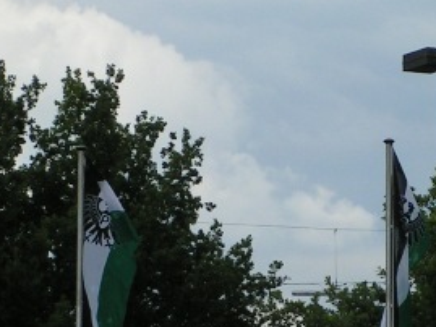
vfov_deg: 3.8
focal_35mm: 390
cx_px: 266
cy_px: 45
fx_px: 4914
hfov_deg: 5.1
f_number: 6.3
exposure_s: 1/400
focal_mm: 20
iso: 50
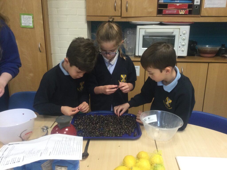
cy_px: 85
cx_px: 114
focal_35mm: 31
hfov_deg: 58.4
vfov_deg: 45.4
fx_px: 203
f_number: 2.4
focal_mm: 3.3
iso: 125
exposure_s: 1/33
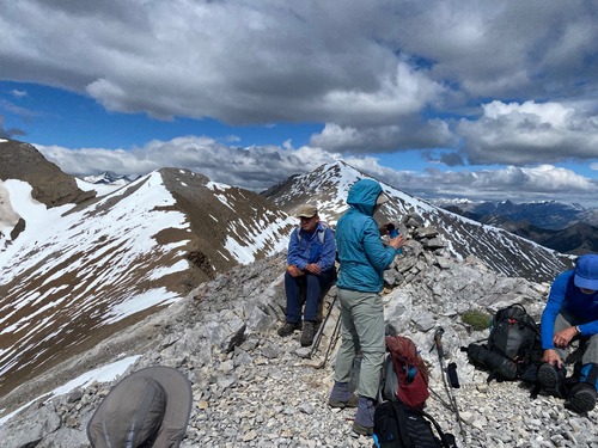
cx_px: 299
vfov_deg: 53.1
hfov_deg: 67.3
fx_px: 449
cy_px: 224
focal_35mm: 26
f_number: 1.8
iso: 32
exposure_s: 1/8197
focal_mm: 4.25
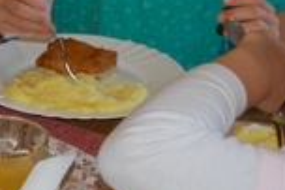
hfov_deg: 13.4
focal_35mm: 153
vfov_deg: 9.0
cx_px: 45
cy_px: 77
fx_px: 1207
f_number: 4.5
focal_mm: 31
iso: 400
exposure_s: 1/60
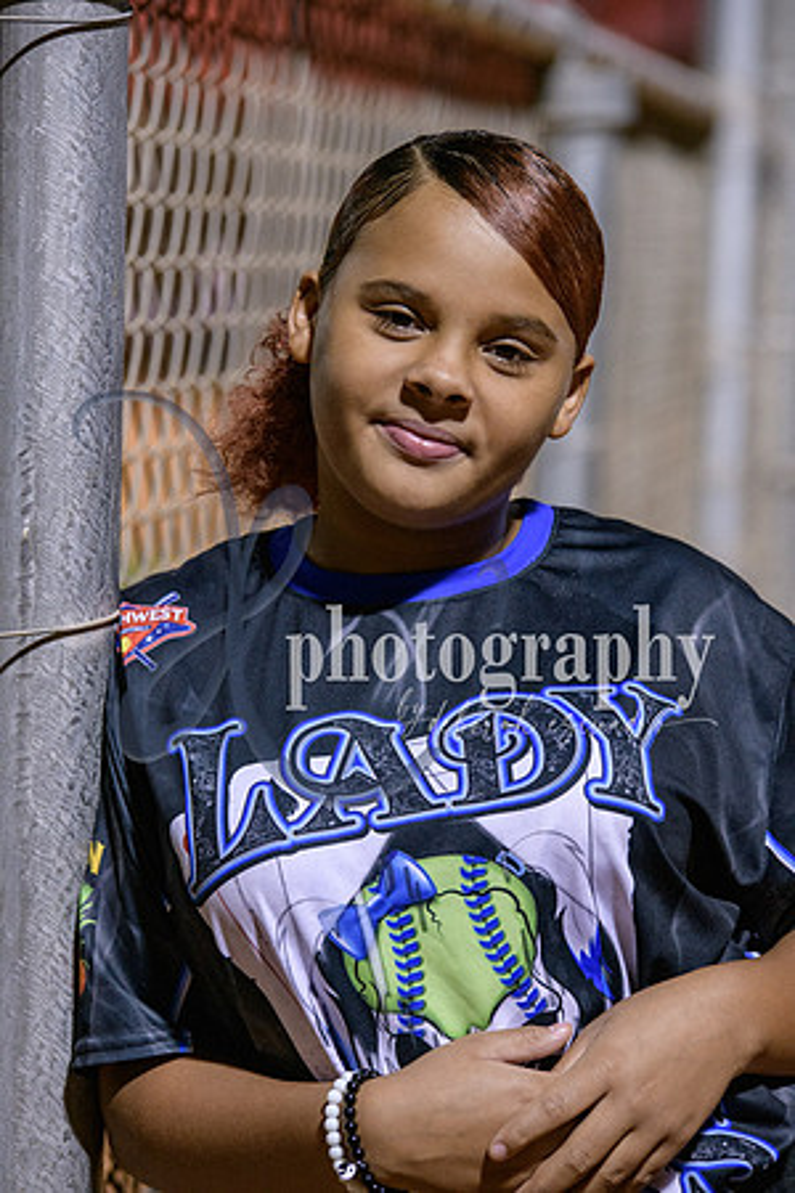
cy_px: 596
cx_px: 398
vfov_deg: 14.7
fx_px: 4637
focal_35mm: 140
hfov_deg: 9.8
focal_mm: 140
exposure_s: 1/250
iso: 4000
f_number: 5
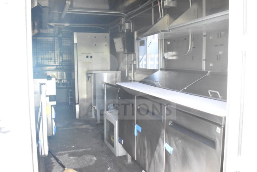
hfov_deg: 61.9
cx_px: 128
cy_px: 86
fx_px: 214
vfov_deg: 43.6
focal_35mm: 30
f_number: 3.8
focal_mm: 20
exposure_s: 1/3200
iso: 11400
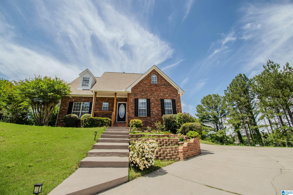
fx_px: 122
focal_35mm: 15
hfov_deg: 100.4
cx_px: 146
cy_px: 98
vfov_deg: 77.3
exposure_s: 1/160
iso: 100
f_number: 8
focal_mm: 10
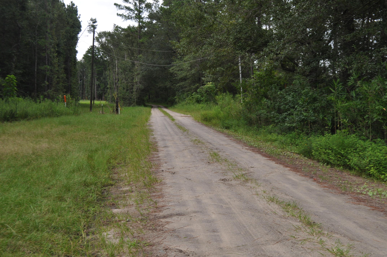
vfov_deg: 28.0
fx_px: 515
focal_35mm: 48
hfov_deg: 41.2
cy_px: 128
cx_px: 194
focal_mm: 32
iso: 400
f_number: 8
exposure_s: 1/250
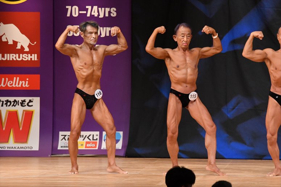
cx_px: 140
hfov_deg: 7.2
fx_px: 2224
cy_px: 94
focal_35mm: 285
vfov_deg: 4.8
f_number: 5.6
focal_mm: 190
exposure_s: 1/400
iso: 5000
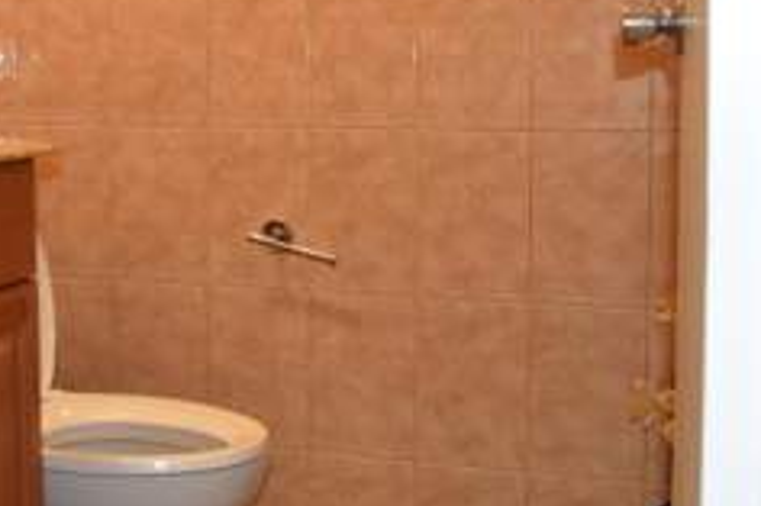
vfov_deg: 24.2
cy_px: 106
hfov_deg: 36.1
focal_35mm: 55
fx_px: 1162
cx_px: 284
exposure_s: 1/80
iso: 800
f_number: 4.5
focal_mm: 18
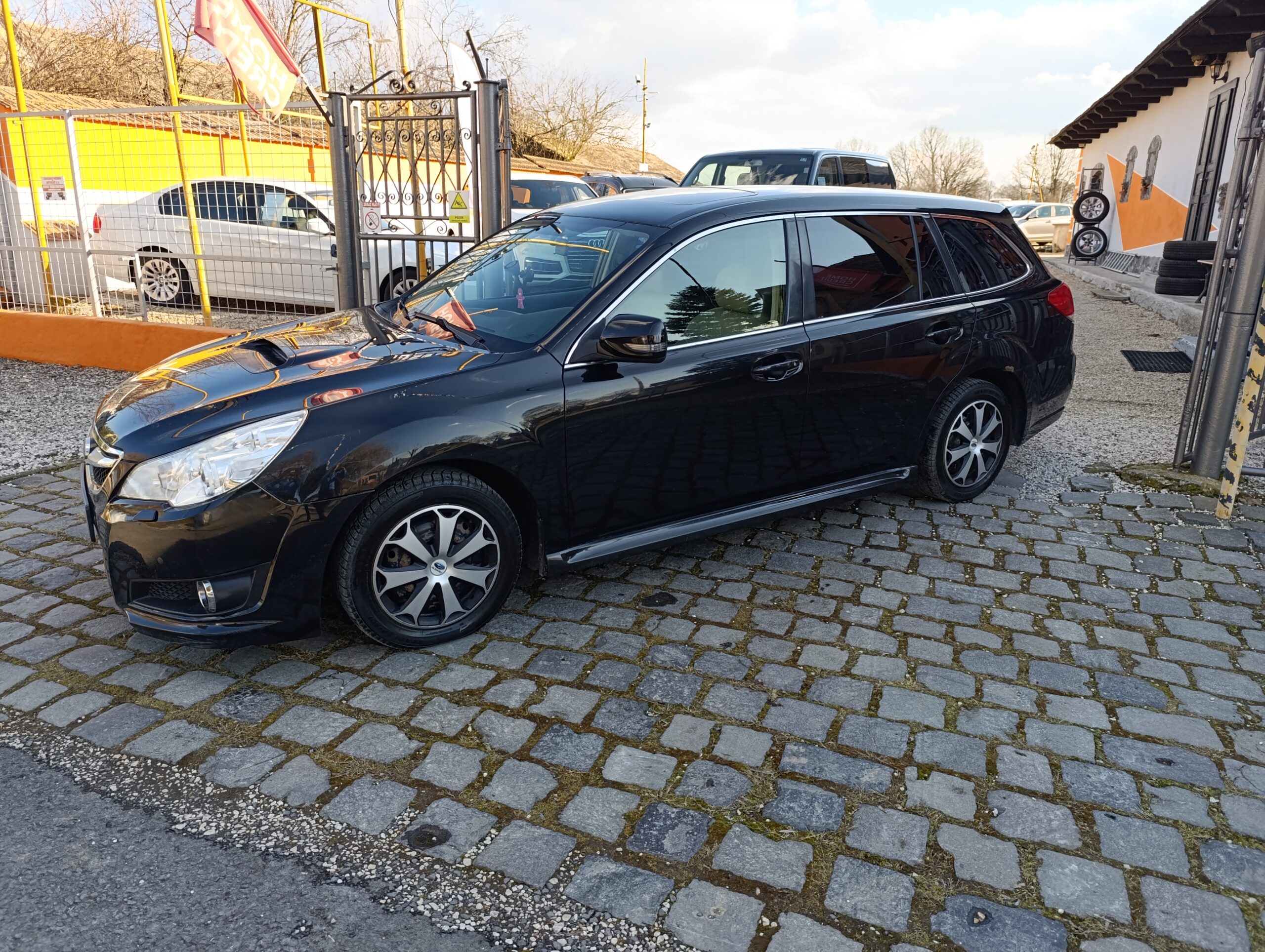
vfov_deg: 59.0
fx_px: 842
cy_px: 476
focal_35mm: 23
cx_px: 632
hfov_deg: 73.8
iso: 50
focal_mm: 6.14
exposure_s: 1/138
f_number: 1.6
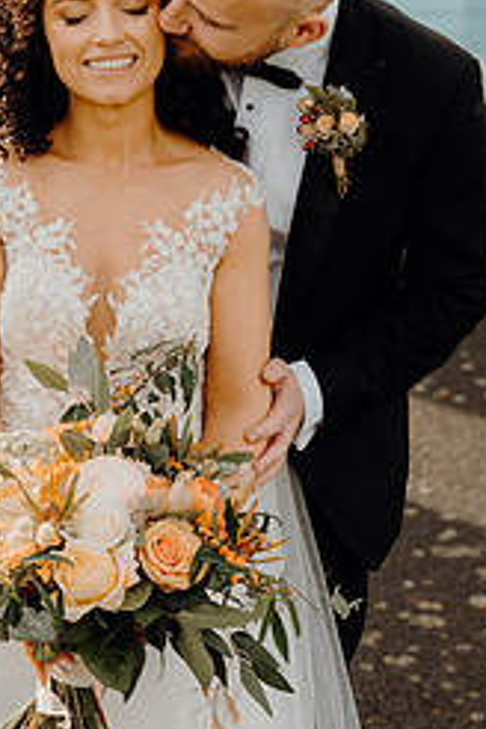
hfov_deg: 14.1
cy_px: 204
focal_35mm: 97
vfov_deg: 20.9
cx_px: 166
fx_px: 1964
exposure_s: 1/500
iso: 125
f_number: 3.5
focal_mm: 53
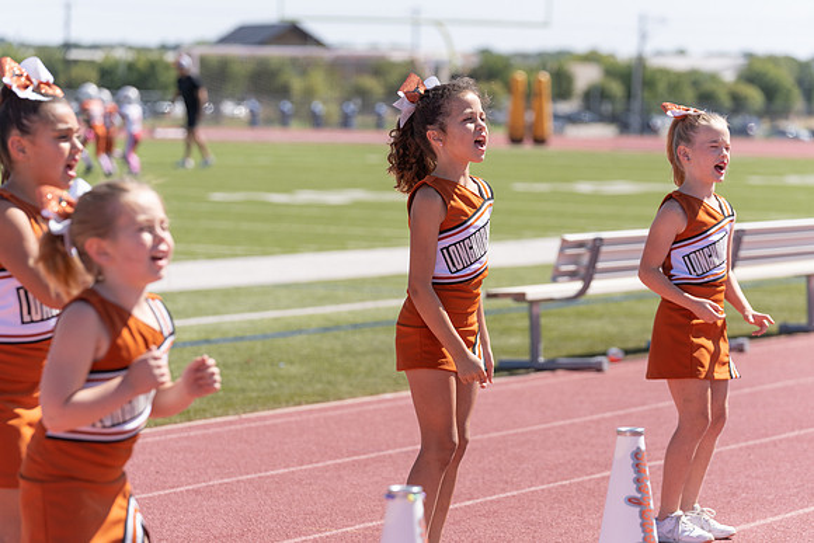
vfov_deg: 8.9
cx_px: 407
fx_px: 3505
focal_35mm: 155
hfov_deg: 13.2
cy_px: 272
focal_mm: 155
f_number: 4.5
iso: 125
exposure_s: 1/1000
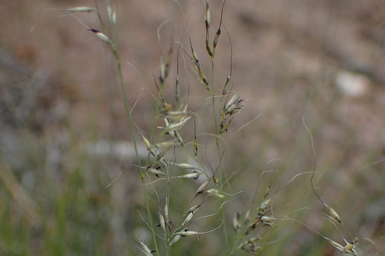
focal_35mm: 64
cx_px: 192
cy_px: 185
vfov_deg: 21.1
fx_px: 684
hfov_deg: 31.4
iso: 100
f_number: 3.1
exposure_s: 1/500
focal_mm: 8.41
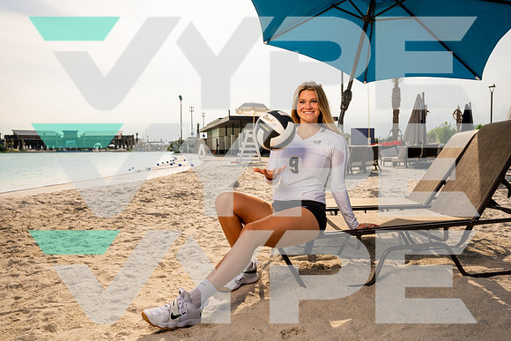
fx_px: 426
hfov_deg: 61.9
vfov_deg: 43.6
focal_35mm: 30
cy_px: 170
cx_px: 256
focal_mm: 30
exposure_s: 1/250
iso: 250
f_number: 13
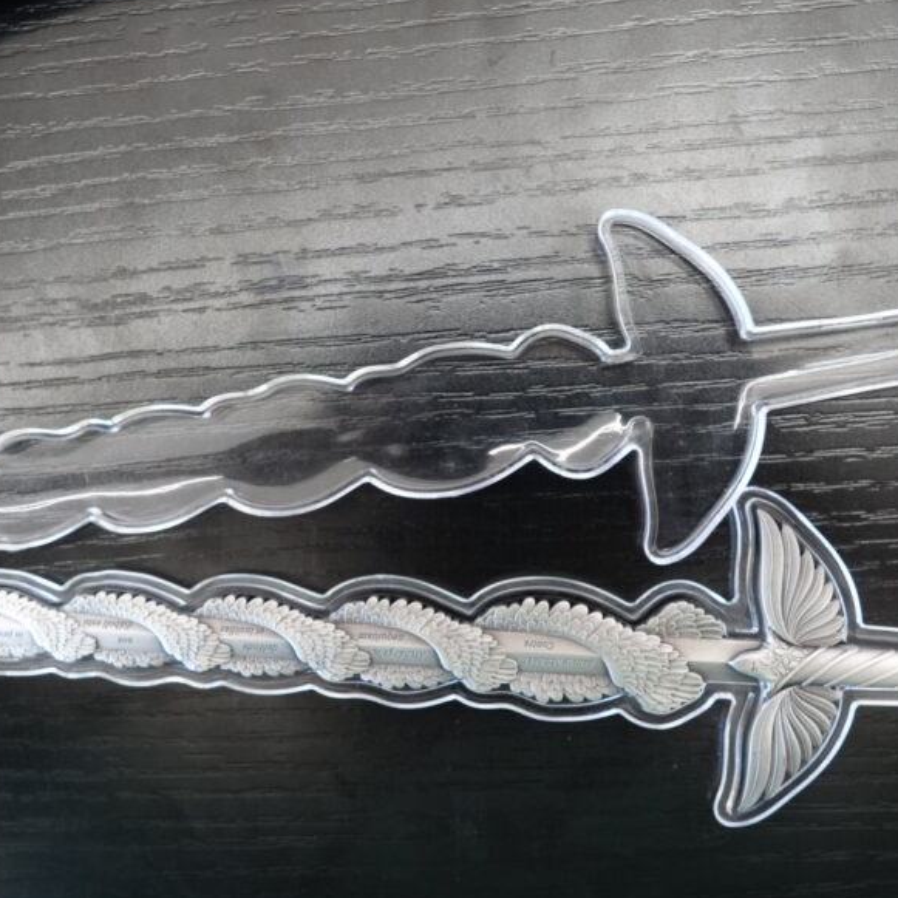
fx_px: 991
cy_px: 509
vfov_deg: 48.6
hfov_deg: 48.8
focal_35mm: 34
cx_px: 450
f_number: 4
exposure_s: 1/60
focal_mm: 15
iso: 1250
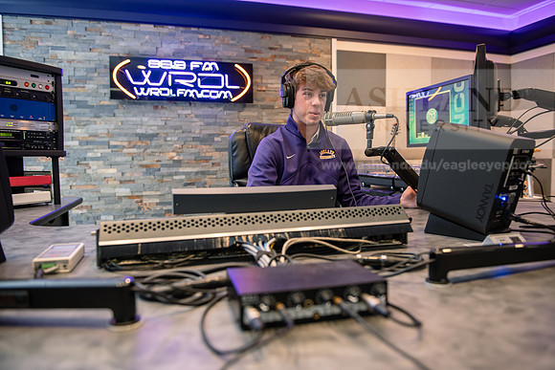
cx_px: 278
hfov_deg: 67.4
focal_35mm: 27
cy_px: 185
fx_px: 416
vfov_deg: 48.0
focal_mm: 27
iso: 800
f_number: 3.2
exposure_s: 1/60
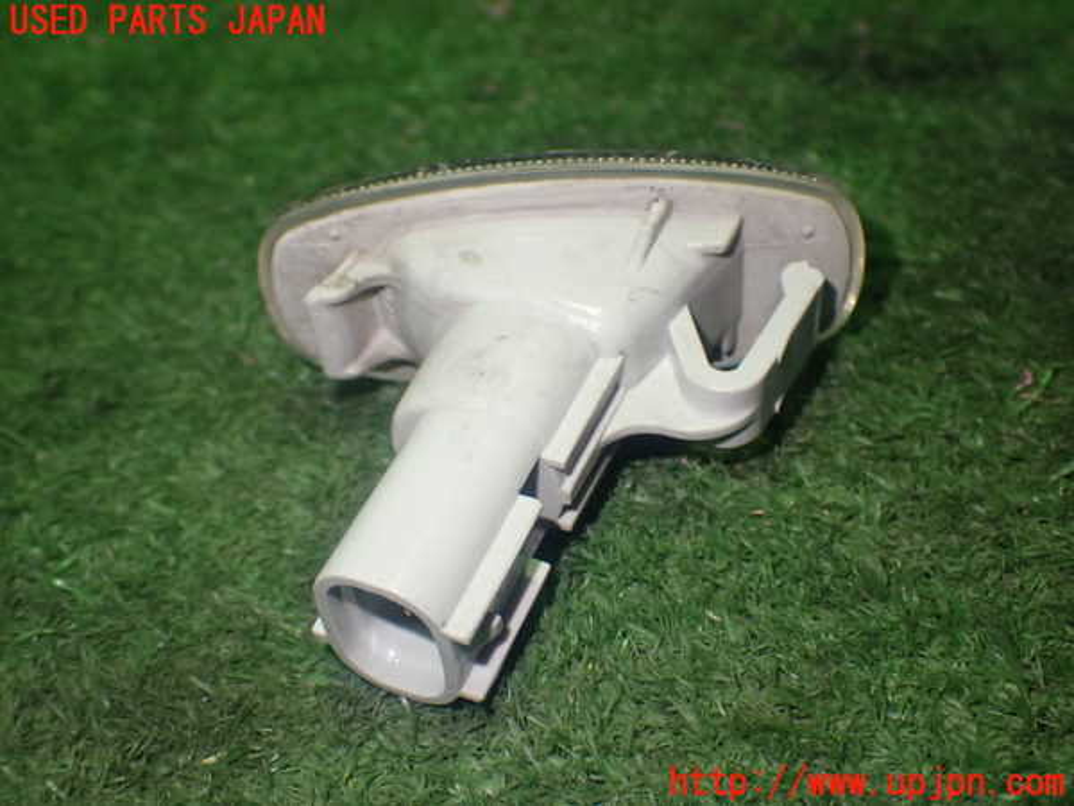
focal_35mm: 44
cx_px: 537
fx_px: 1365
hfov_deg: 42.9
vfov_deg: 32.9
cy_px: 403
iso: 320
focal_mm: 7.84
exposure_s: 1/40
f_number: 2.9
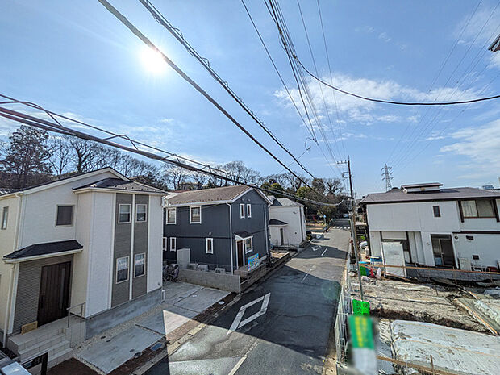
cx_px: 250
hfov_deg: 102.1
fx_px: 202
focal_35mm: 14
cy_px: 188
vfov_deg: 85.7
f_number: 2.2
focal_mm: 1.83
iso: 53
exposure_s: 1/6410
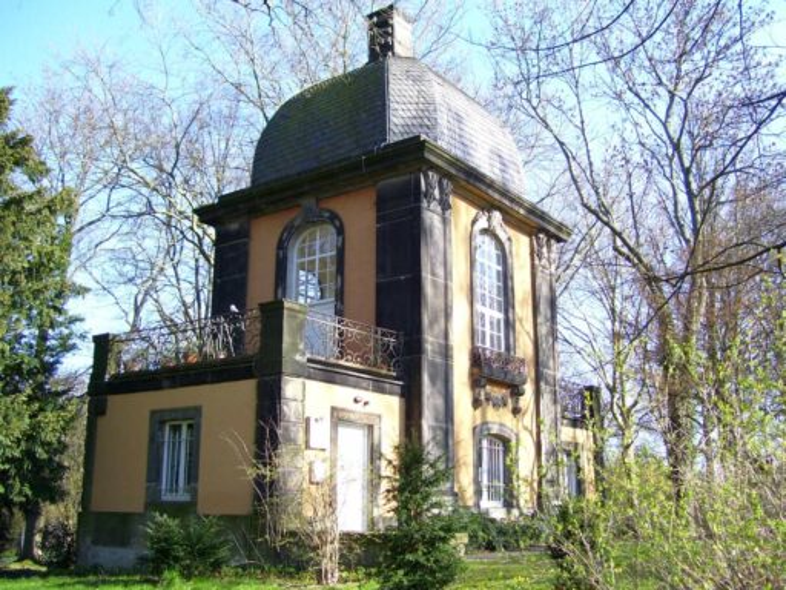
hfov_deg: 50.1
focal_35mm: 37
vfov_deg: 38.7
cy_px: 295
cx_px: 393
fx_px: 840
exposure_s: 1/350
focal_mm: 6
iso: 80
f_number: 2.7
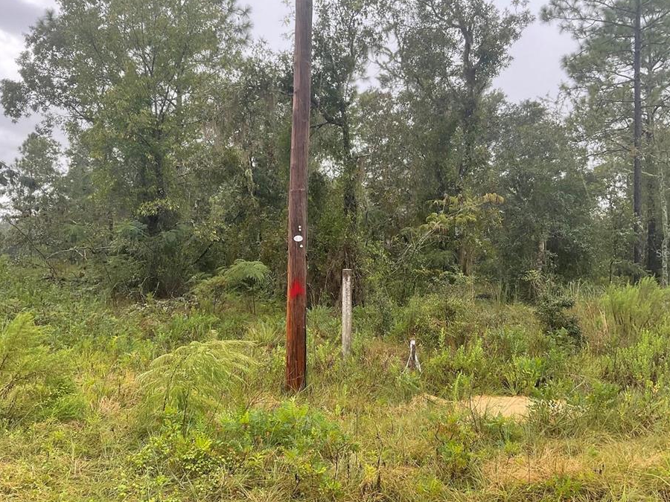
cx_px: 320
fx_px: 639
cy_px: 253
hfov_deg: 55.3
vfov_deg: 42.9
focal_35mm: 33
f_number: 1.8
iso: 16
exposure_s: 1/181
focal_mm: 3
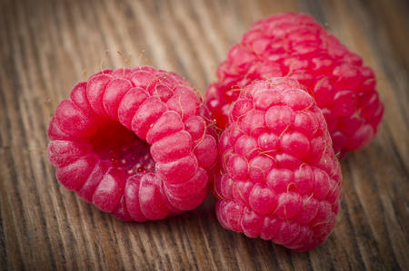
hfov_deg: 13.7
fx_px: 1702
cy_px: 136
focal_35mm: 150
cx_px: 204
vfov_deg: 9.1
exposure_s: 1/180
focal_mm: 100
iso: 100
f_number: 10
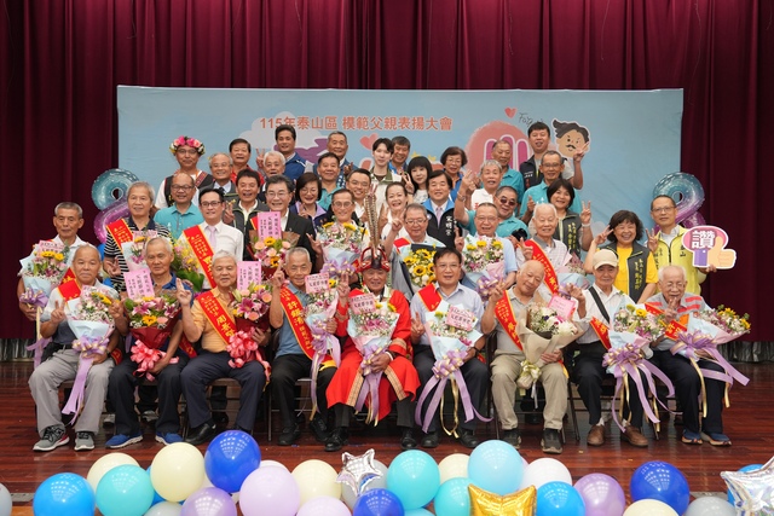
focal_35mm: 38
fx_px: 817
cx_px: 387
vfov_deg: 35.1
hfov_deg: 50.7
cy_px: 258
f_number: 4.5
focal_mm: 38
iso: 1600
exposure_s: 1/200
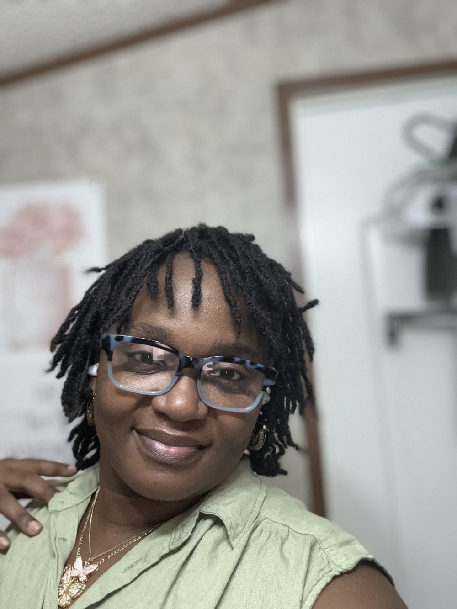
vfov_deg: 60.0
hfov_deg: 46.8
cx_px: 228
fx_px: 528
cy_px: 304
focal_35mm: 30
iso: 400
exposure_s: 1/60
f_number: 1.9
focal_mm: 2.69
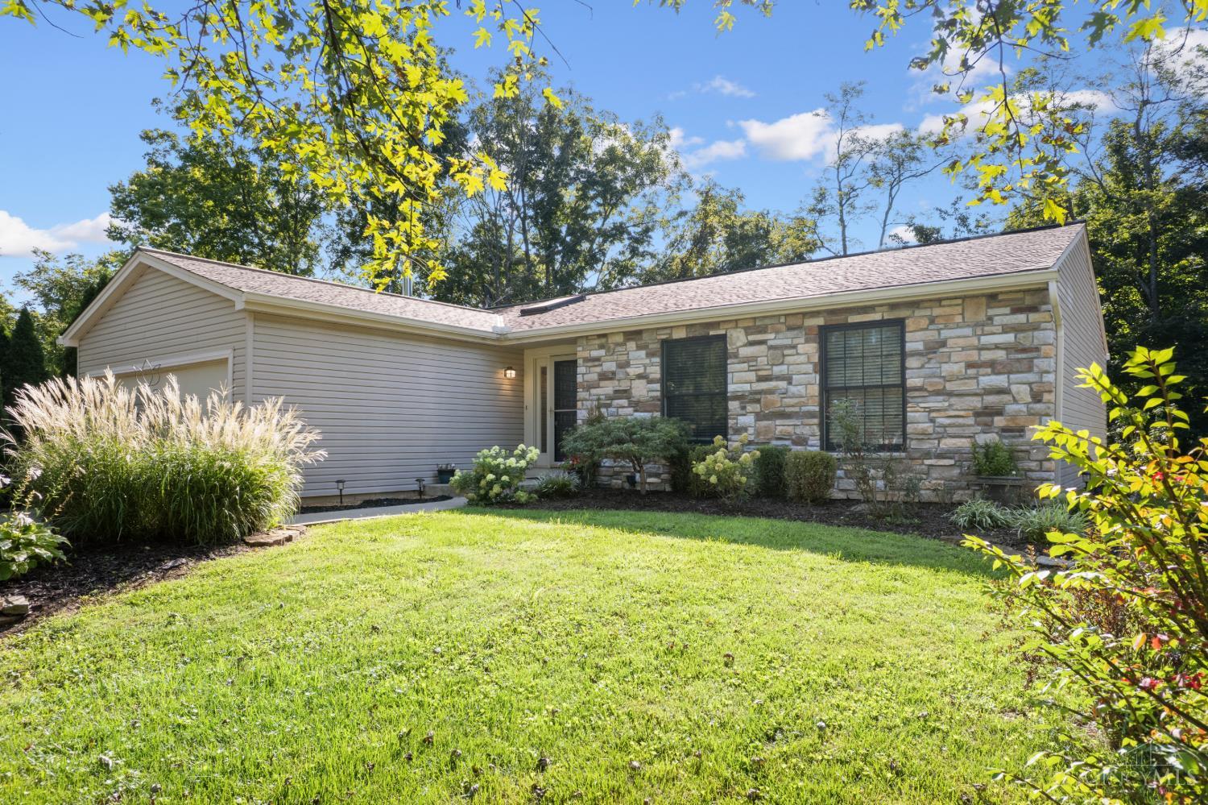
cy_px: 402
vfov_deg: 57.2
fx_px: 738
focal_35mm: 22
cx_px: 604
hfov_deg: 78.6
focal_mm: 8.38
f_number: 2.8
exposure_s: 1/350
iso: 100
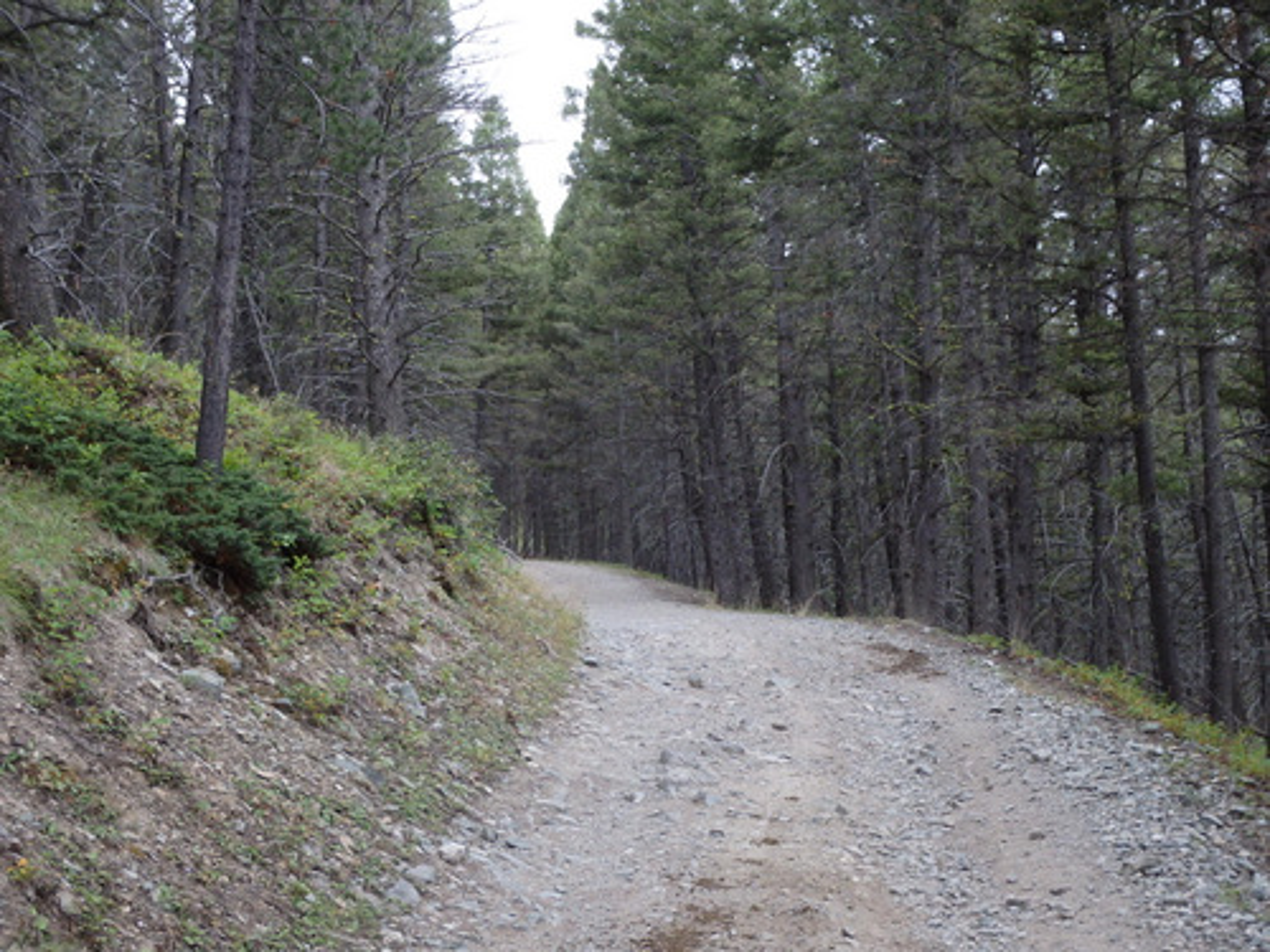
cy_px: 476
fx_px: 1798
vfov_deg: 29.7
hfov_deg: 38.9
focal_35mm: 49
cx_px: 635
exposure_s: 1/80
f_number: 4.9
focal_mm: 8.8
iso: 250
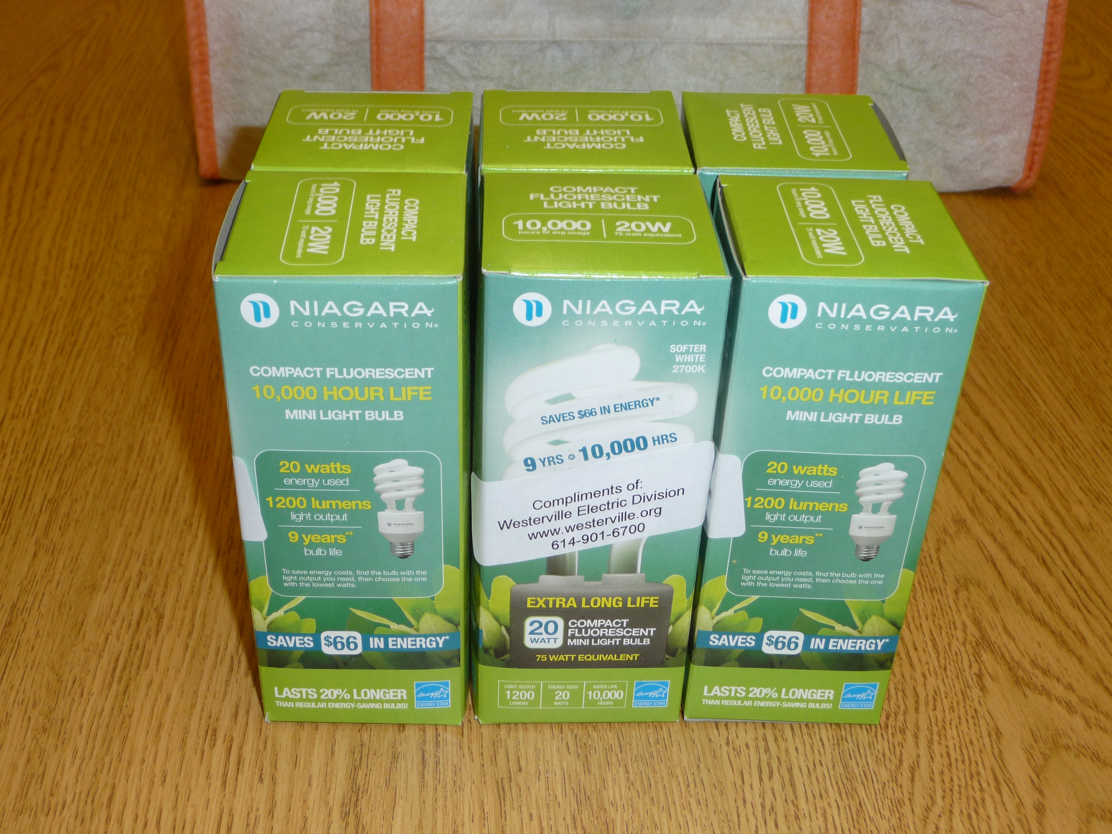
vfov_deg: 33.6
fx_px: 1381
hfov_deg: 43.9
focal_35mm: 43
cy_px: 417
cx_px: 556
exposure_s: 1/30
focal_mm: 7.1
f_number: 4
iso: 100
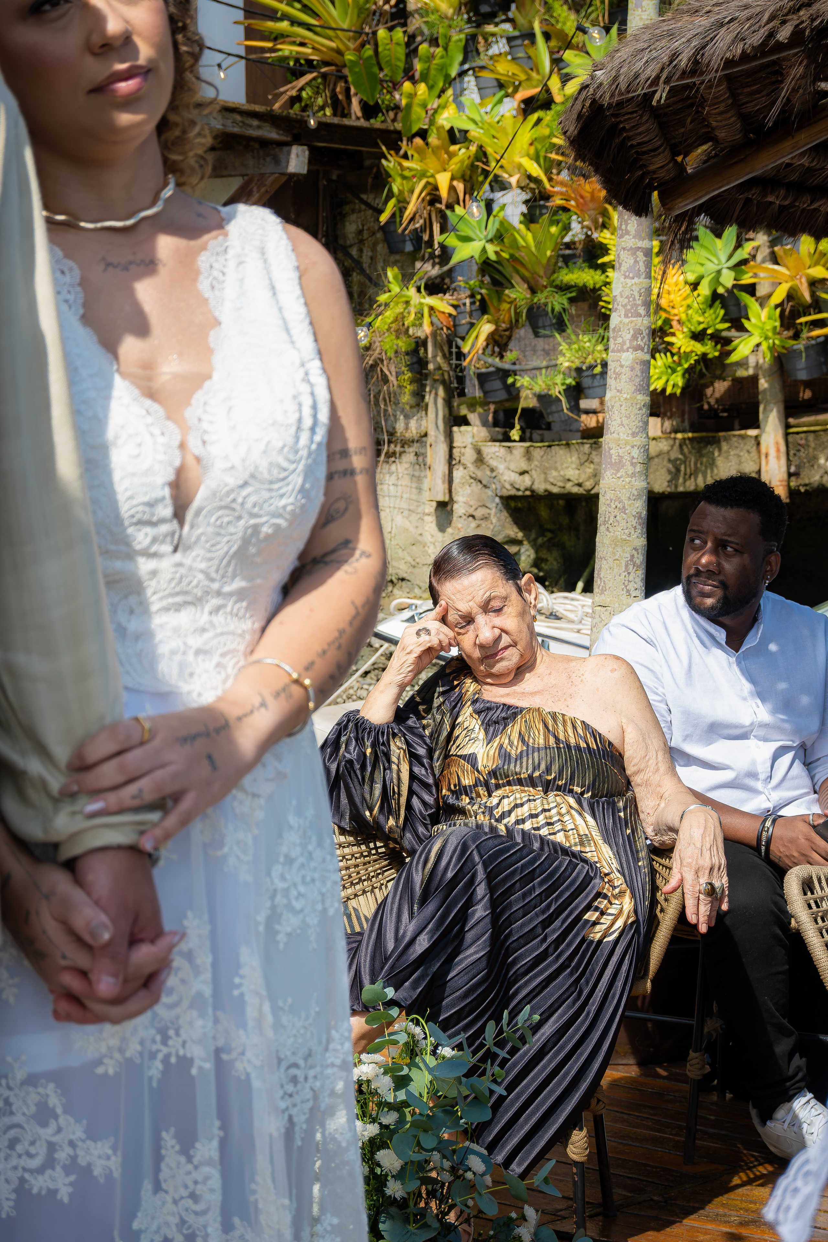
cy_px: 621
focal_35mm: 70
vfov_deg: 28.6
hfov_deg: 19.3
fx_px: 2432
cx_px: 414
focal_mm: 47
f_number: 6
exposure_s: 1/500
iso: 160
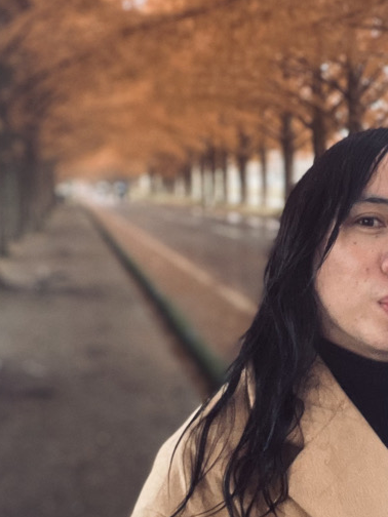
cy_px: 253
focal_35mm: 61
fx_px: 912
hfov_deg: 23.9
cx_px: 257
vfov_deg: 31.7
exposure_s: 1/60
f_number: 2.2
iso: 320
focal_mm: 2.71
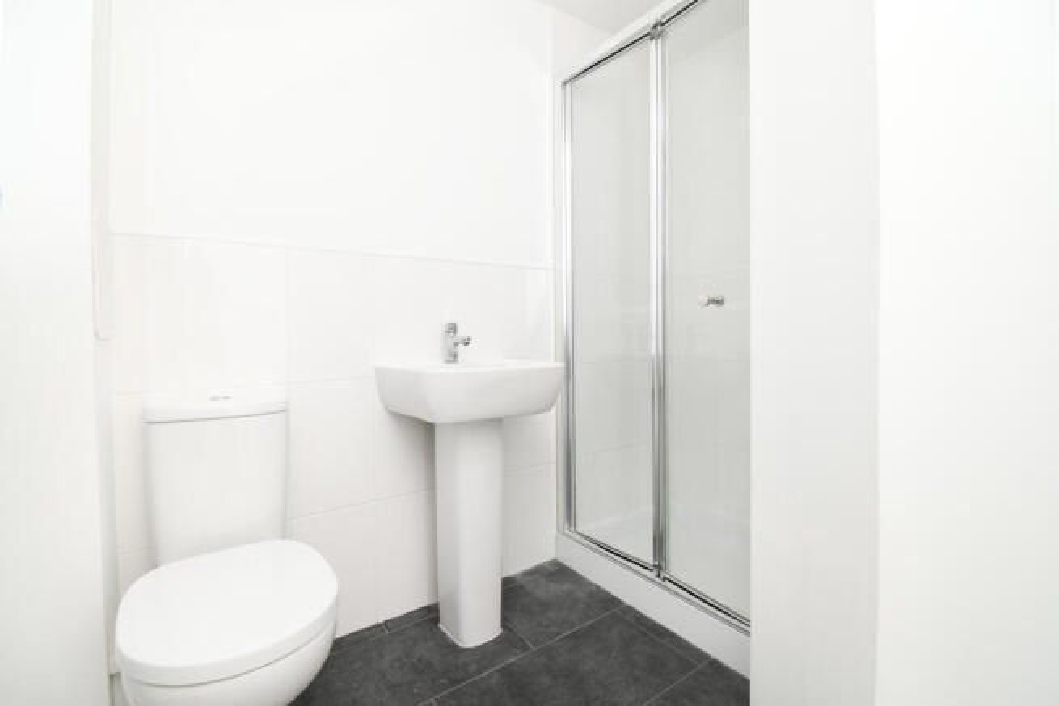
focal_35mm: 15
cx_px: 530
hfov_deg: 100.4
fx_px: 441
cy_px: 353
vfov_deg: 77.4
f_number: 9
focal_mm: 10
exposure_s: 1/4
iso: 160
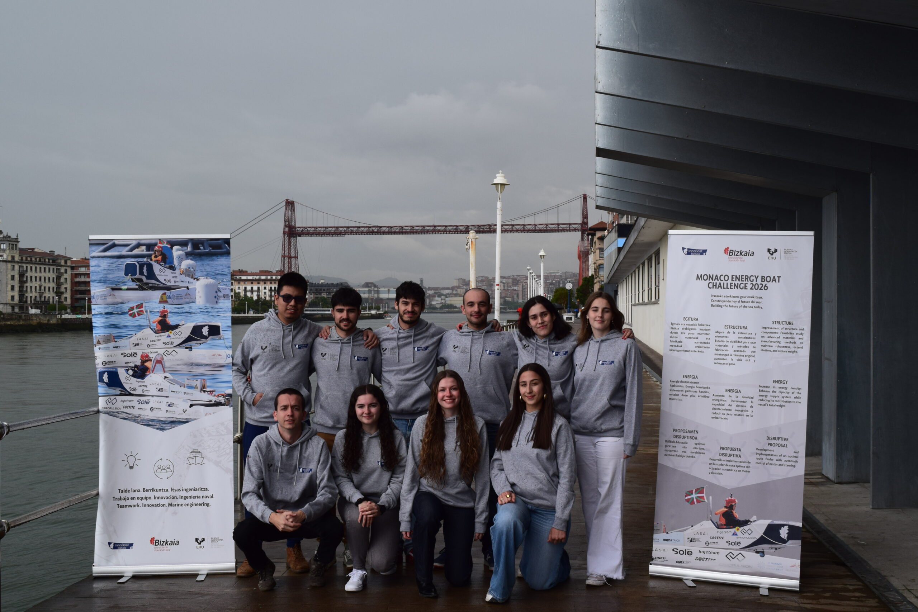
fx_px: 1109
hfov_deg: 45.0
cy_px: 306
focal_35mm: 44
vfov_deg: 30.9
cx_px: 459
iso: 400
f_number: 10
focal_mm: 29
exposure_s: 1/250
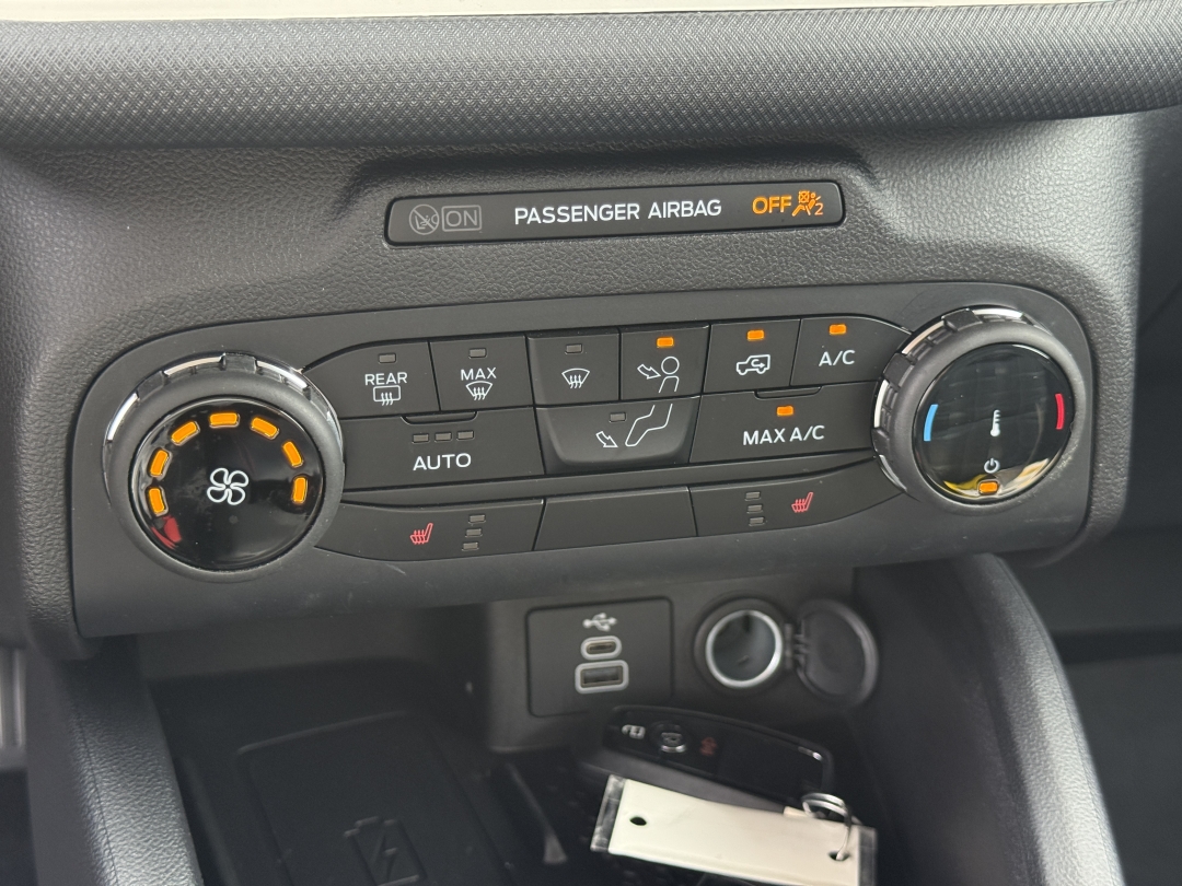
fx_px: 1639
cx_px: 591
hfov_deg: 39.7
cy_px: 443
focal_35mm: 48
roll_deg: -4.9
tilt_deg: -32.1
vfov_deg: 30.3
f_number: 1.78
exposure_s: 1/125
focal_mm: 6.76
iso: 200
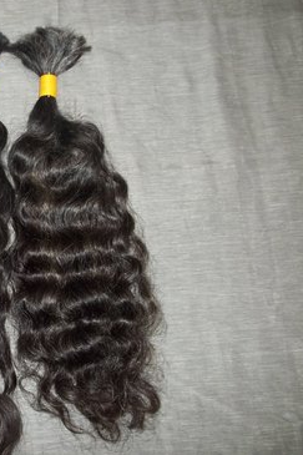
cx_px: -4
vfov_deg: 41.9
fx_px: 594
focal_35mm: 47
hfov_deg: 27.0
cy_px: 226
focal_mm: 5.9
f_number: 3.3
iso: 160
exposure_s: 1/30
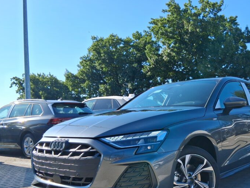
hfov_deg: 46.3
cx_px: 161
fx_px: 289
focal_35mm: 40
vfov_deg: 35.5
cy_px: 131
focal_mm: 3.98
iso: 25
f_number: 1.8
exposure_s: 1/594
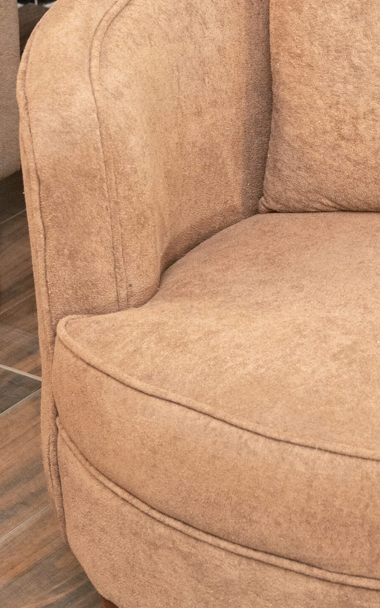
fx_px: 2336
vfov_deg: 14.8
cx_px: 335
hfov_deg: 9.3
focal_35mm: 141
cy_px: 219
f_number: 5.6
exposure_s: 1/200
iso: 3200
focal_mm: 52
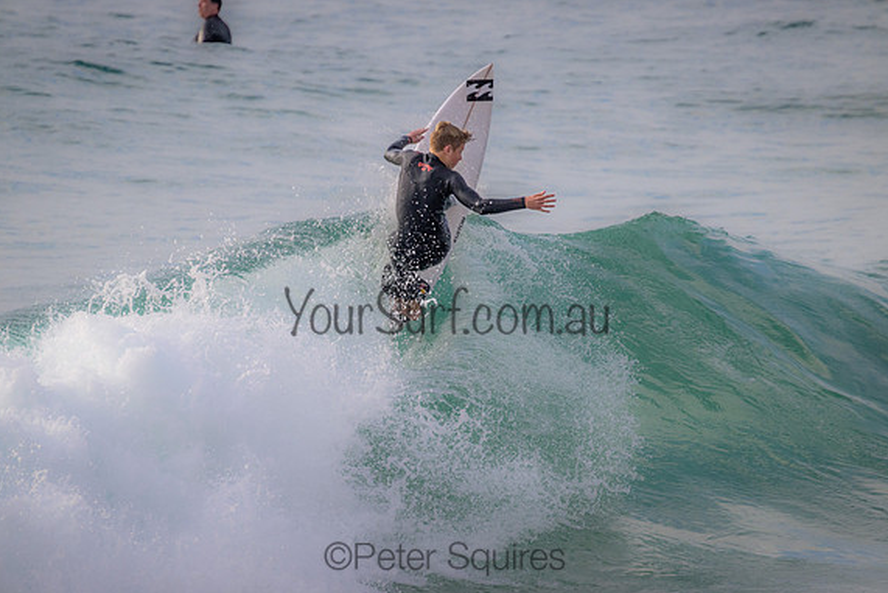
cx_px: 445
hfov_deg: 2.8
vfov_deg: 1.9
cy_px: 298
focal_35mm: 731
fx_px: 18035
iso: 1400
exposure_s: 1/1600
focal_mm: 720
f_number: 11
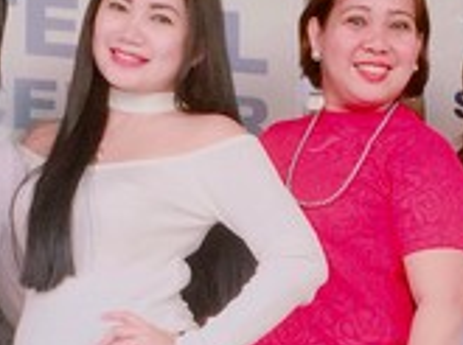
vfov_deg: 10.3
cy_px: 440
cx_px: 281
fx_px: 1882
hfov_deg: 14.0
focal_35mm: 141
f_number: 2.2
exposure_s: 1/60
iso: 32
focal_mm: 4.15
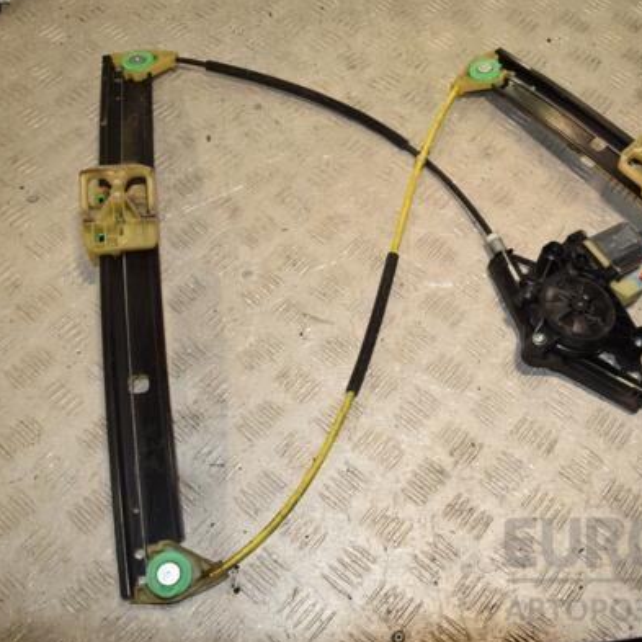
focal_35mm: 35
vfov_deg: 47.2
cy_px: 325
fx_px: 734
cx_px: 474
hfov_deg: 45.7
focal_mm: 18
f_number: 9
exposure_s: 1/200
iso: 800
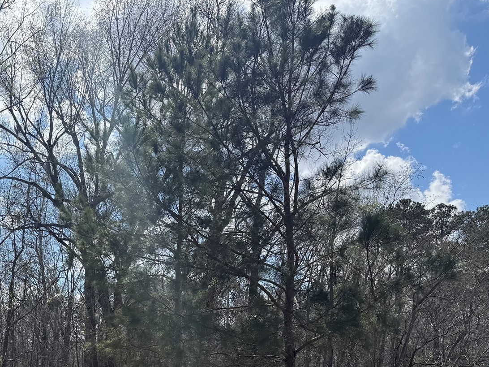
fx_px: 636
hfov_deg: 39.1
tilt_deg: +5.7
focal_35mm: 45
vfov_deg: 31.0
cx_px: 50
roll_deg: -3.0
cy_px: 316
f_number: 1.78
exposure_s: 1/6711
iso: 80
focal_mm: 6.76
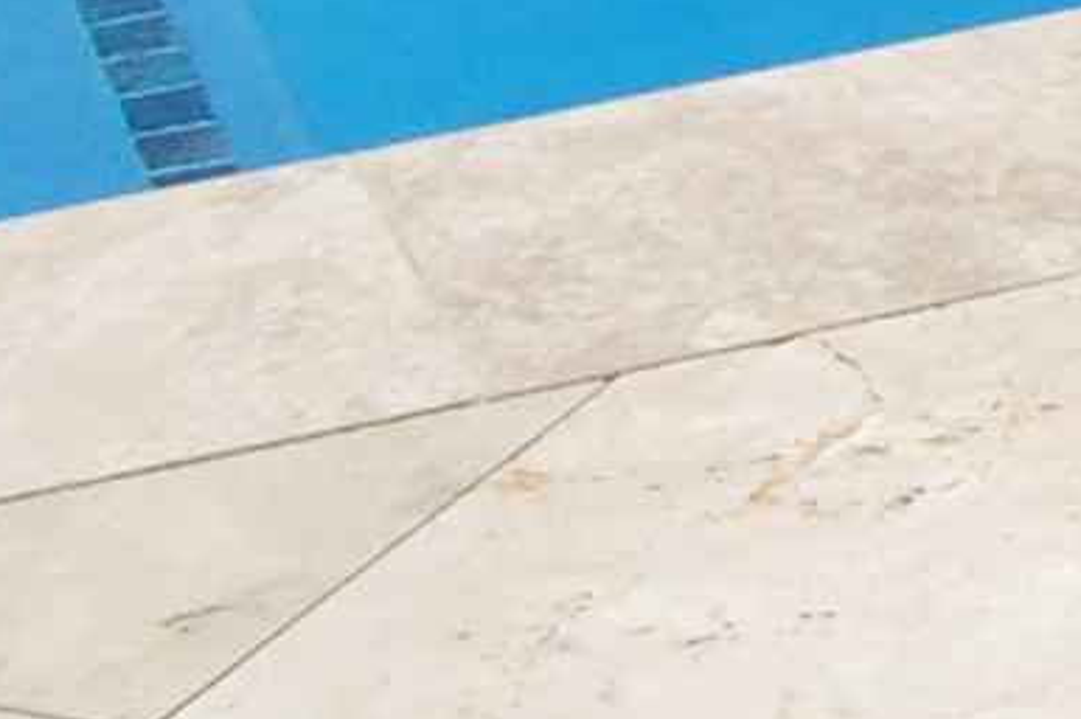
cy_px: -1292
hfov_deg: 7.3
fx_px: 7740
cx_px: 2973
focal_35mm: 258
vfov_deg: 5.1
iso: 200
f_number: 10
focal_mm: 22
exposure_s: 1/400
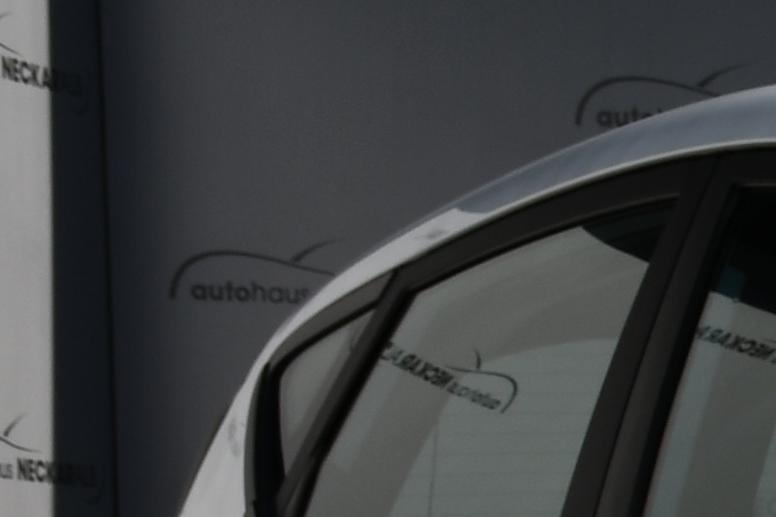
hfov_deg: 6.7
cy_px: 1365
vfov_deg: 4.8
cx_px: 2276
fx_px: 6015
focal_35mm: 279
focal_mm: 30
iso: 100
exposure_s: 1/400
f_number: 10
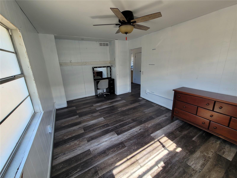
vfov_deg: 89.9
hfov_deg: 106.2
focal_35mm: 13
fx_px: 89
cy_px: 89
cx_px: 118
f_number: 2.2
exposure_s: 1/120
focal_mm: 2.2
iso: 80
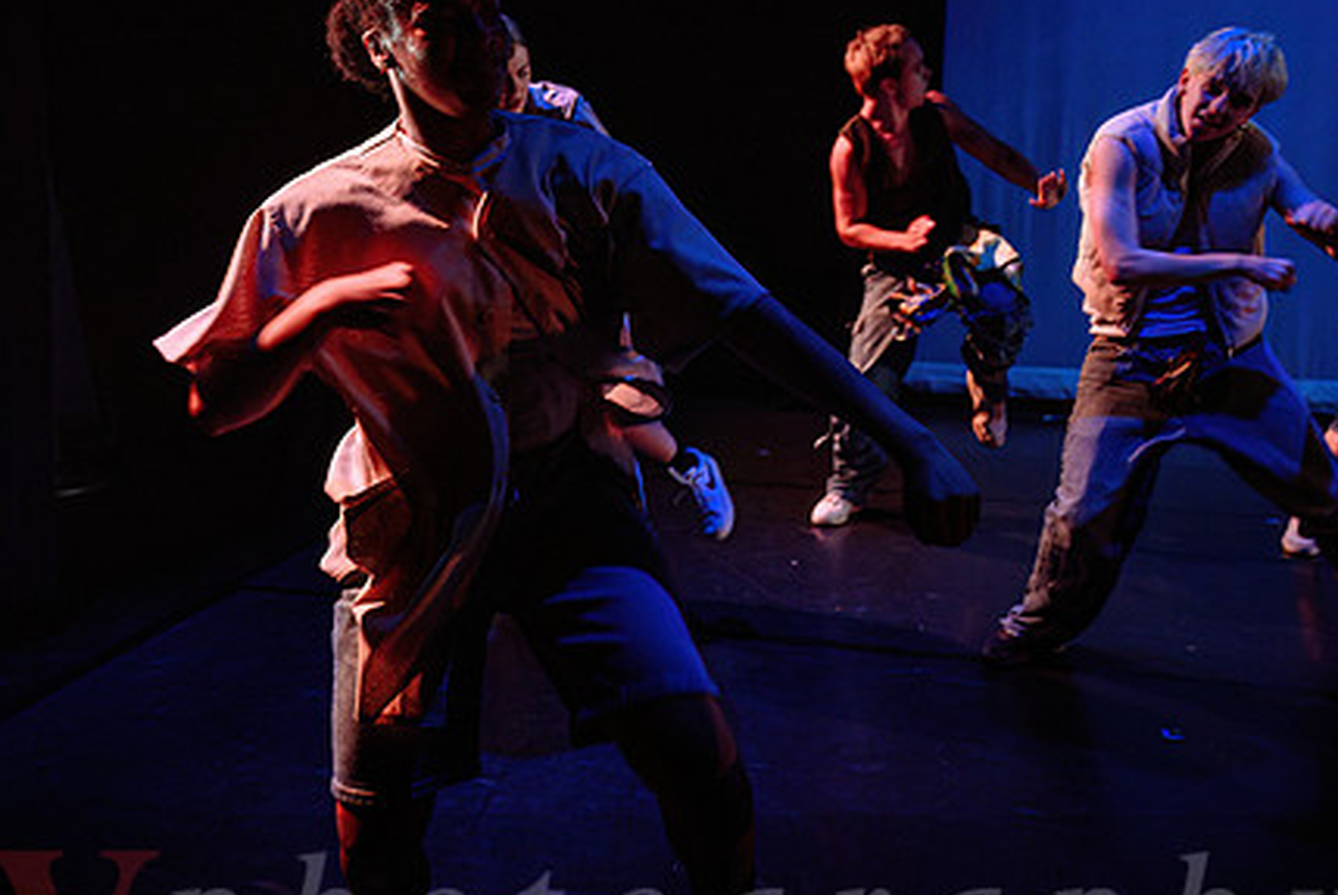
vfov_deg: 36.0
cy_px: 427
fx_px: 1377
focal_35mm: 37
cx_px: 589
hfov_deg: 51.7
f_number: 2.8
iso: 1600
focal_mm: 24
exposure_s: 1/300
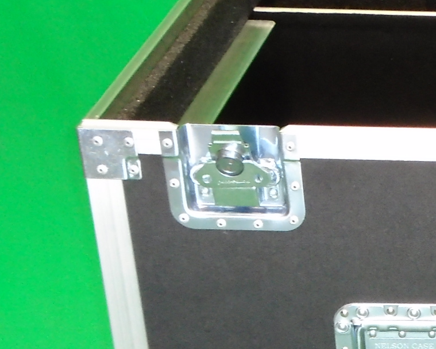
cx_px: 703
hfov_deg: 12.9
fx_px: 1806
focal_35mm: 140
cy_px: 365
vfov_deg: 10.9
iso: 250
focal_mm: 7.4
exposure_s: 1/50
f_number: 4.1
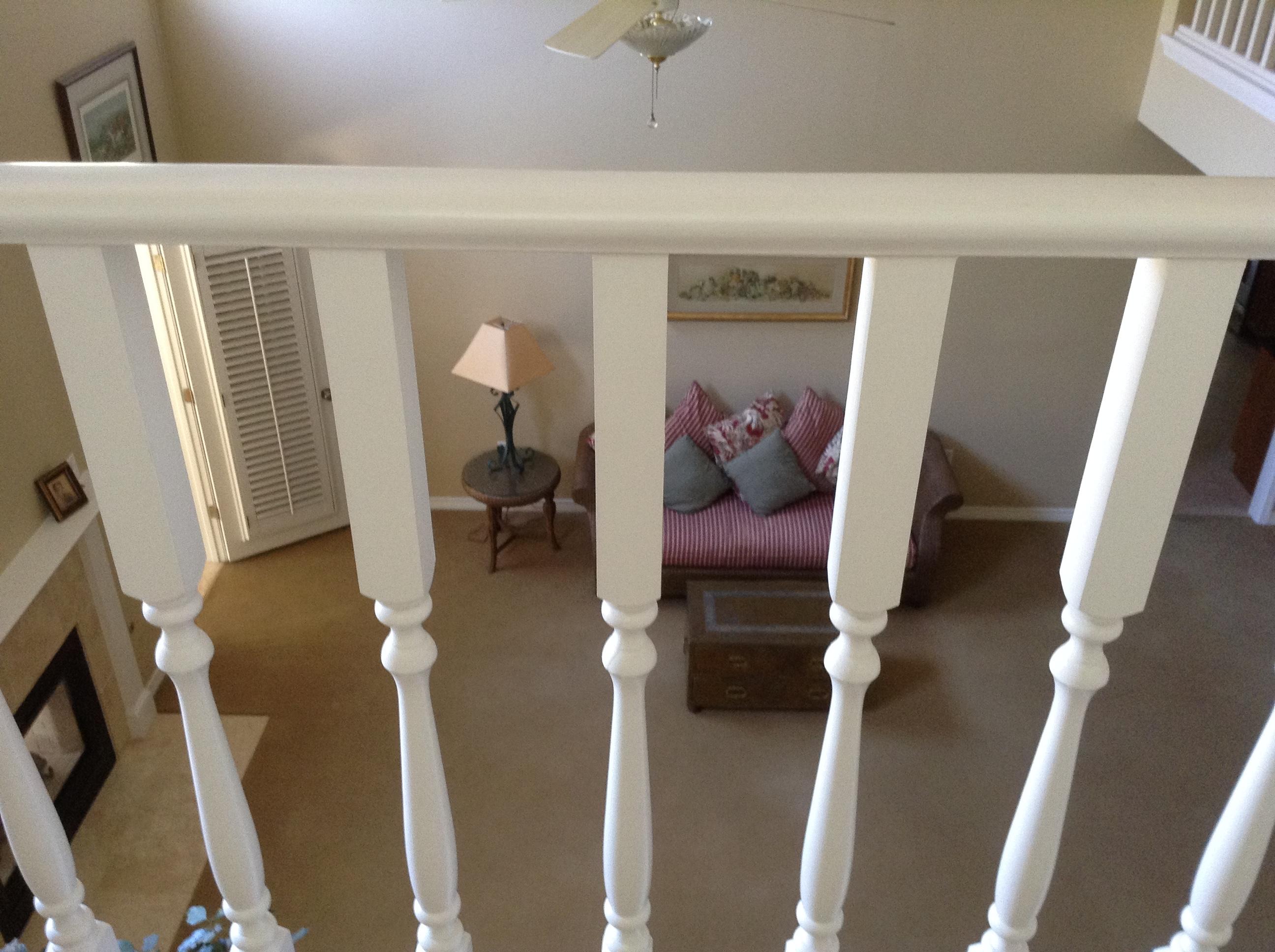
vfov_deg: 42.8
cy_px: 476
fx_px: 1214
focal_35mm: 33
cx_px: 638
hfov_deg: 55.4
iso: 125
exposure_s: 1/24
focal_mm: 3.3
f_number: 2.4
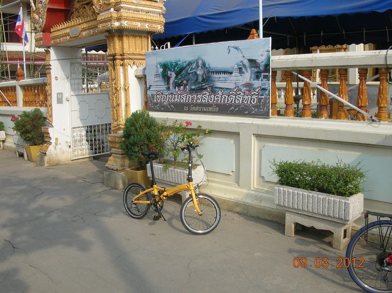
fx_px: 396
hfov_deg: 52.7
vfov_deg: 40.7
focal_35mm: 35
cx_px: 196
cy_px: 146
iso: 50
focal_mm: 5.8
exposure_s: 1/230
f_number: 5.6
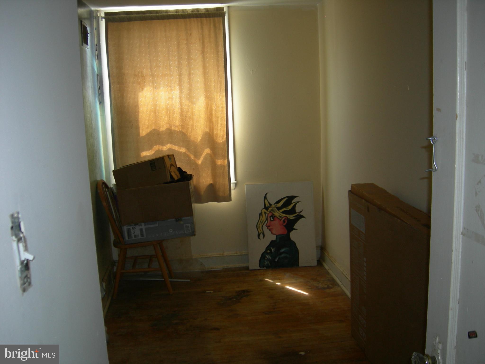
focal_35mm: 36
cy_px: 182
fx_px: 504
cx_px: 242
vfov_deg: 39.7
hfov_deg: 51.4
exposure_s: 1/30
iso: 64
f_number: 2.7
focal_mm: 7.5
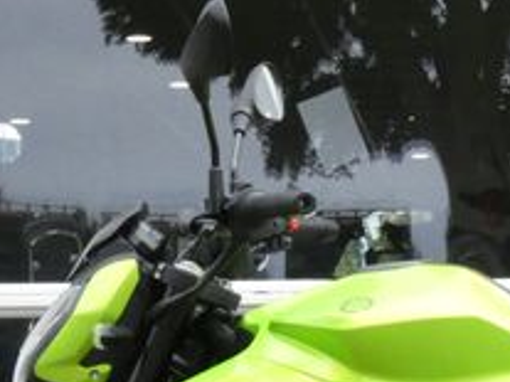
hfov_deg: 10.1
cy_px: 587
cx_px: 510
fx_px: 2871
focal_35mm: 195
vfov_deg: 7.5
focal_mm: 11.3
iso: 800
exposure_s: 1/800
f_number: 7.1
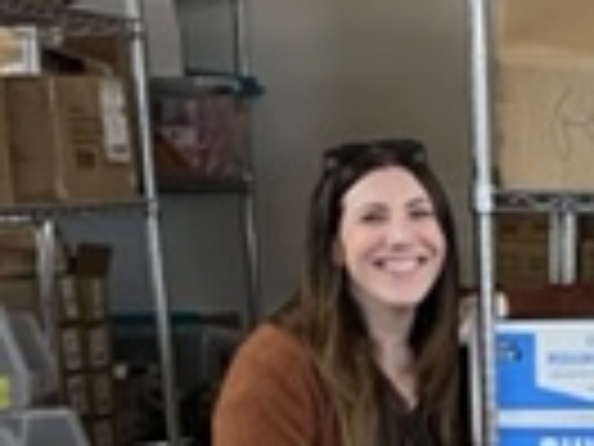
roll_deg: +0.8
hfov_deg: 13.7
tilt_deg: -5.8
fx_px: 2162
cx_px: 1112
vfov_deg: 11.7
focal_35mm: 126
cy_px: 414
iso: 160
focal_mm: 5.1
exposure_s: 1/60
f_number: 1.6
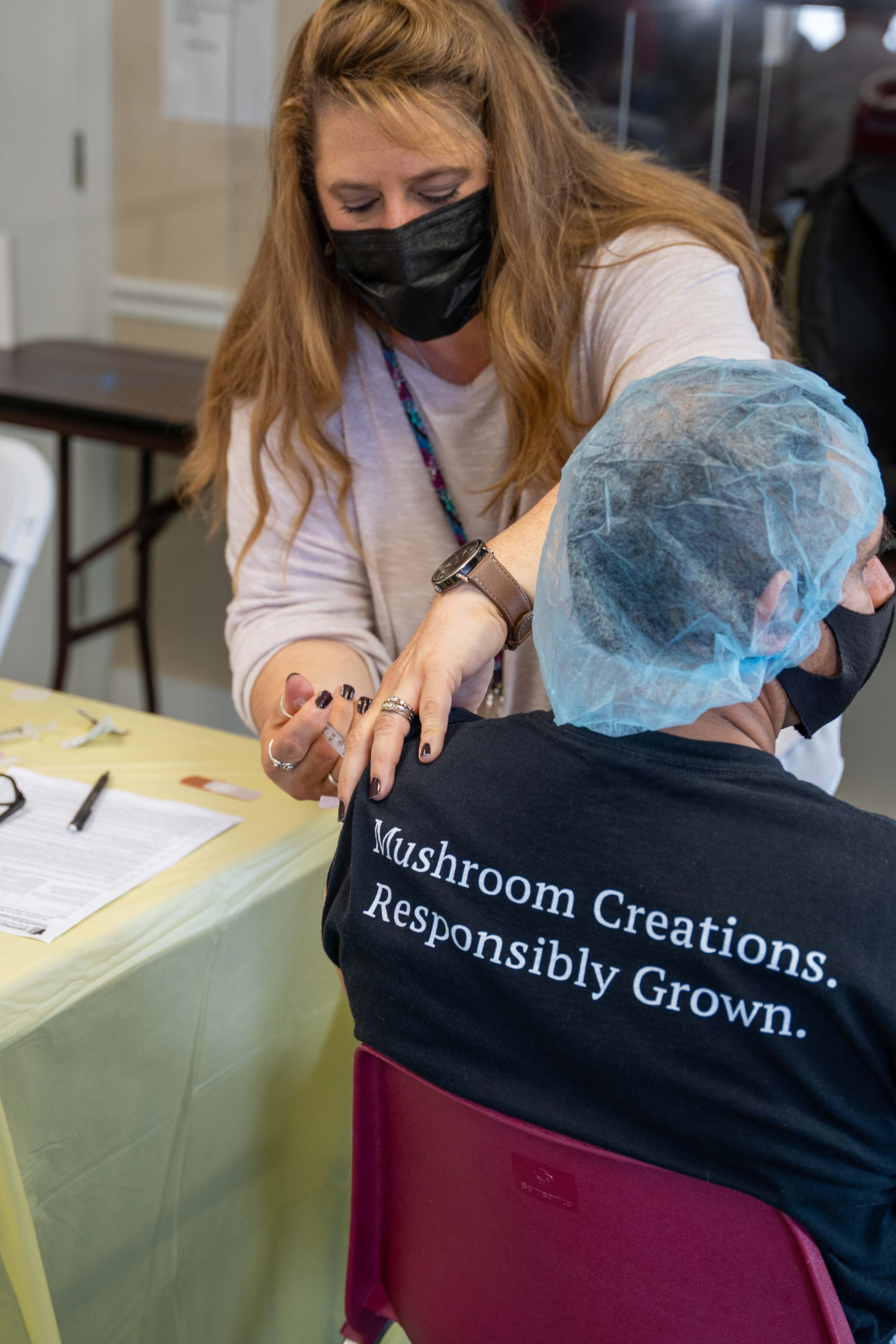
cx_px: 448
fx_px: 2389
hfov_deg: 21.2
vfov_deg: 31.4
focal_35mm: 64
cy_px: 672
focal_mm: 43.2
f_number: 2.8
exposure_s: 1/60
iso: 250
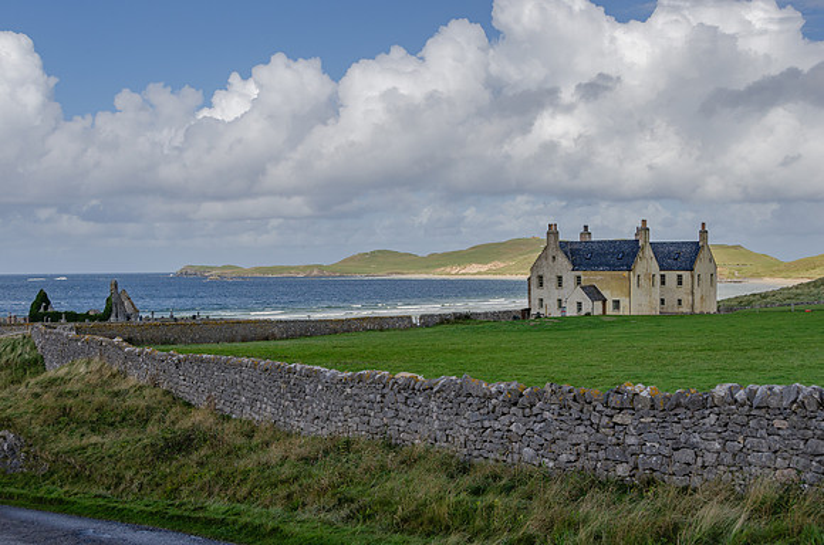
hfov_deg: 42.4
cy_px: 272
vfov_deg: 28.8
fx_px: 1062
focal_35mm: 46
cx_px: 412
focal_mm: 31
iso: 100
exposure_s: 1/500
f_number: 8
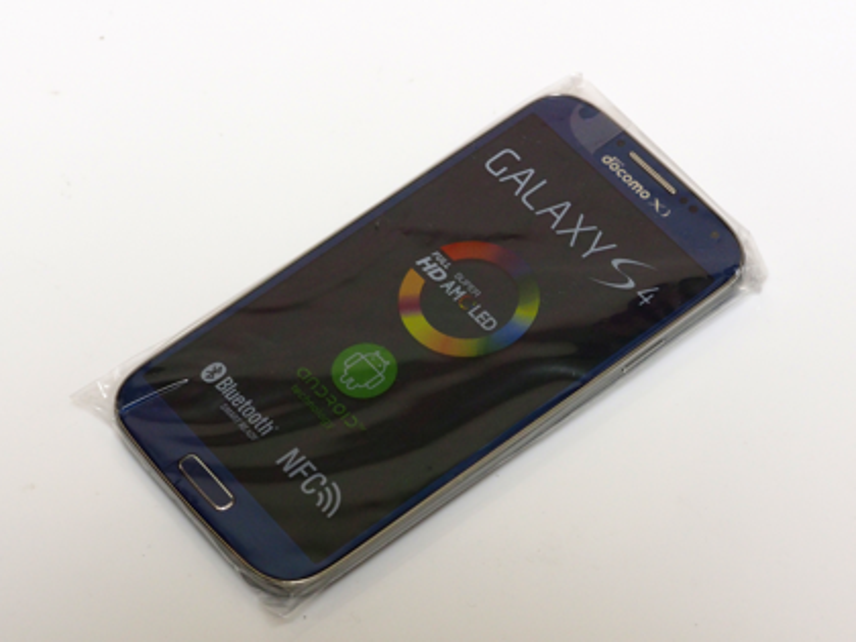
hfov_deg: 16.4
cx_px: 428
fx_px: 2967
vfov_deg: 12.3
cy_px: 321
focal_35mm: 120
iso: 1600
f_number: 6.3
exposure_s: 1/8
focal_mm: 60
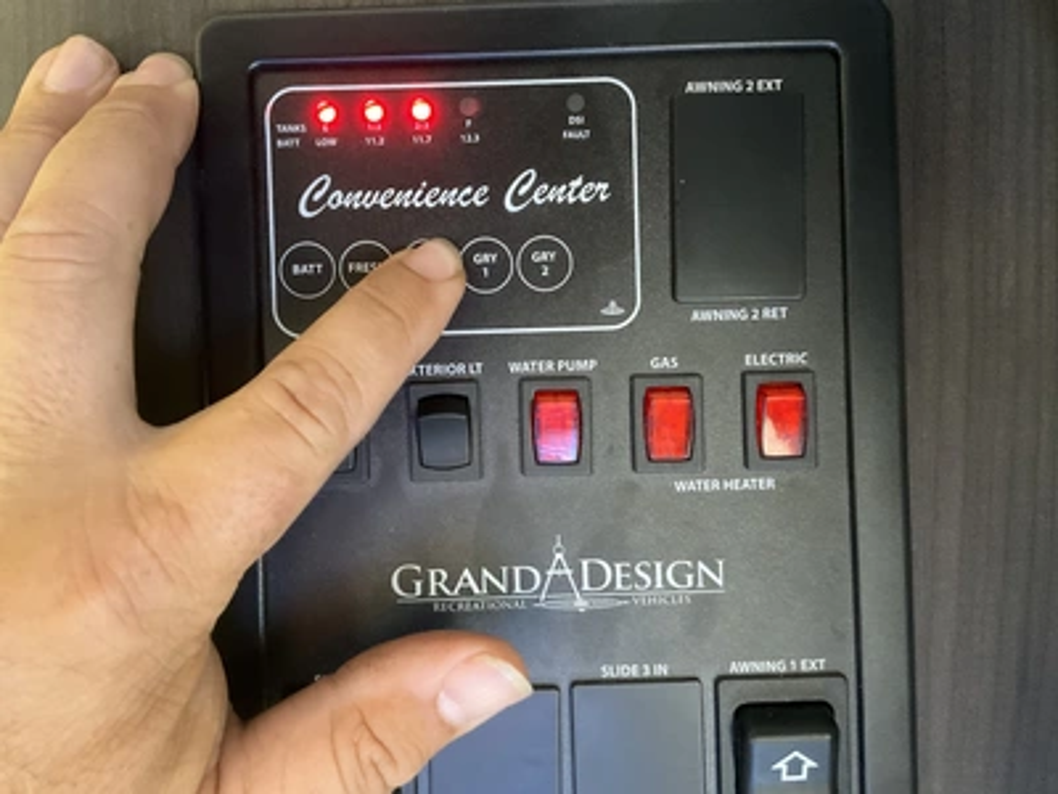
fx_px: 886
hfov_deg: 61.7
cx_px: 529
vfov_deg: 48.2
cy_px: 397
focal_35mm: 29
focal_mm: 3
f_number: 1.8
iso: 320
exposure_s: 1/30
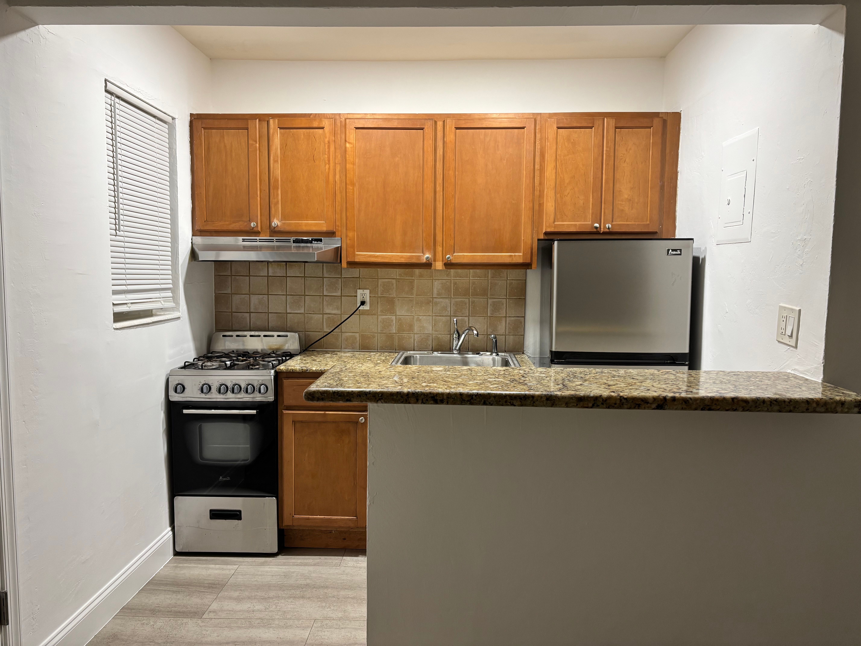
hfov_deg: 67.3
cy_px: 323
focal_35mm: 26
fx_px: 647
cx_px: 430
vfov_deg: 53.1
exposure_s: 1/60
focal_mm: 5.96
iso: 160
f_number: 1.6
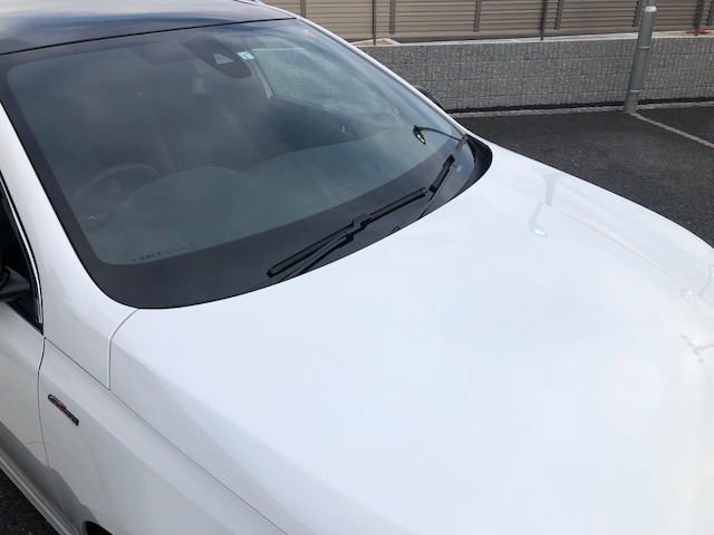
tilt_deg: -28.0
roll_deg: -0.1
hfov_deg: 63.4
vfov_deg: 49.7
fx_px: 578
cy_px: 268
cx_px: 357
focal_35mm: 28
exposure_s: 1/676
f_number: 1.8
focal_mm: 4
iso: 20
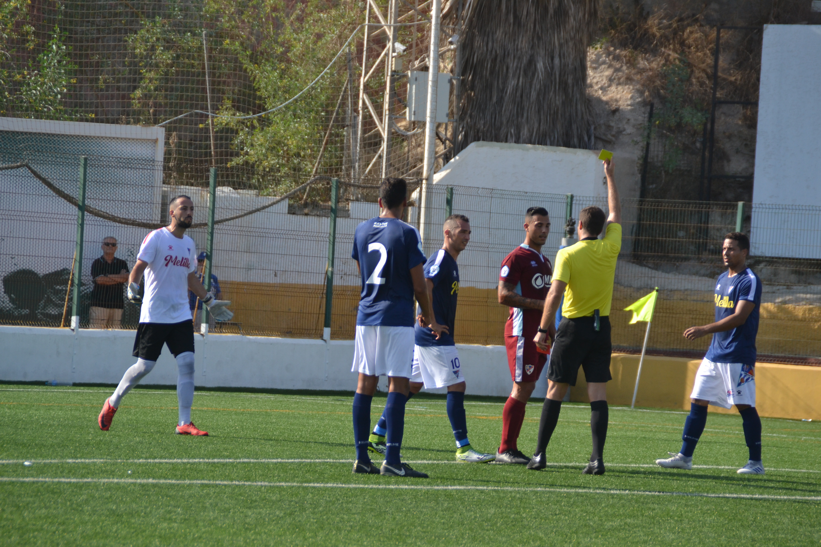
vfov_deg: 4.6
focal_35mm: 300
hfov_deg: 6.9
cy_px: 274
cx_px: 410
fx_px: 6841
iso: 400
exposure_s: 1/1000
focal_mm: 200
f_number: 6.3
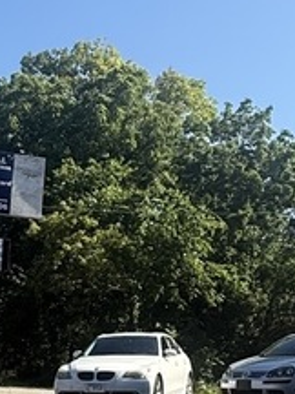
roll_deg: -0.1
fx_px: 795
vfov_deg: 27.3
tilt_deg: +6.1
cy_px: 303
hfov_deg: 20.7
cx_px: 42
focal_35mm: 70
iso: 50
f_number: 2.2
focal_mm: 2.22
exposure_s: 1/1211
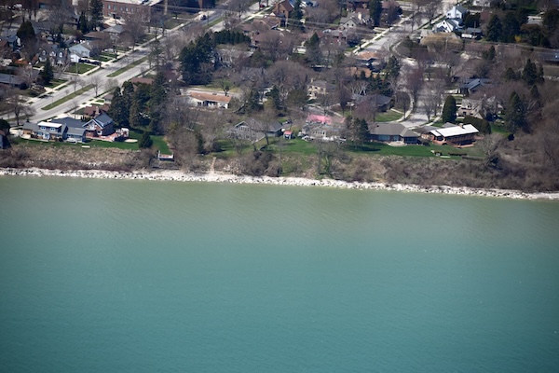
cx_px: 280
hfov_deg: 9.1
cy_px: 186
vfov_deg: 6.1
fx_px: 3493
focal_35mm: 225
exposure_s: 1/4000
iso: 800
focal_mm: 150
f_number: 6
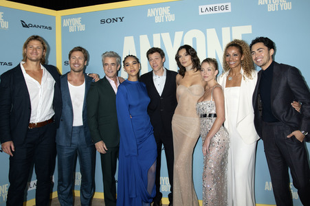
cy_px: 103
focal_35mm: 24
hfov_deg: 73.8
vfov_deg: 53.1
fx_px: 207
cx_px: 155
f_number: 6.3
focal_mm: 24
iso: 400
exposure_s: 1/160
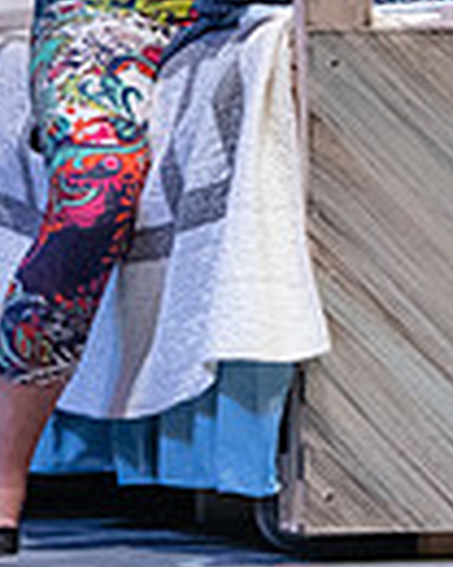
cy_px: -190
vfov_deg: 3.8
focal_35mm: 503
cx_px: 353
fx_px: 8430
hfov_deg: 3.1
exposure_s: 1/320
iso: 4000
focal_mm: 120
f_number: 3.2
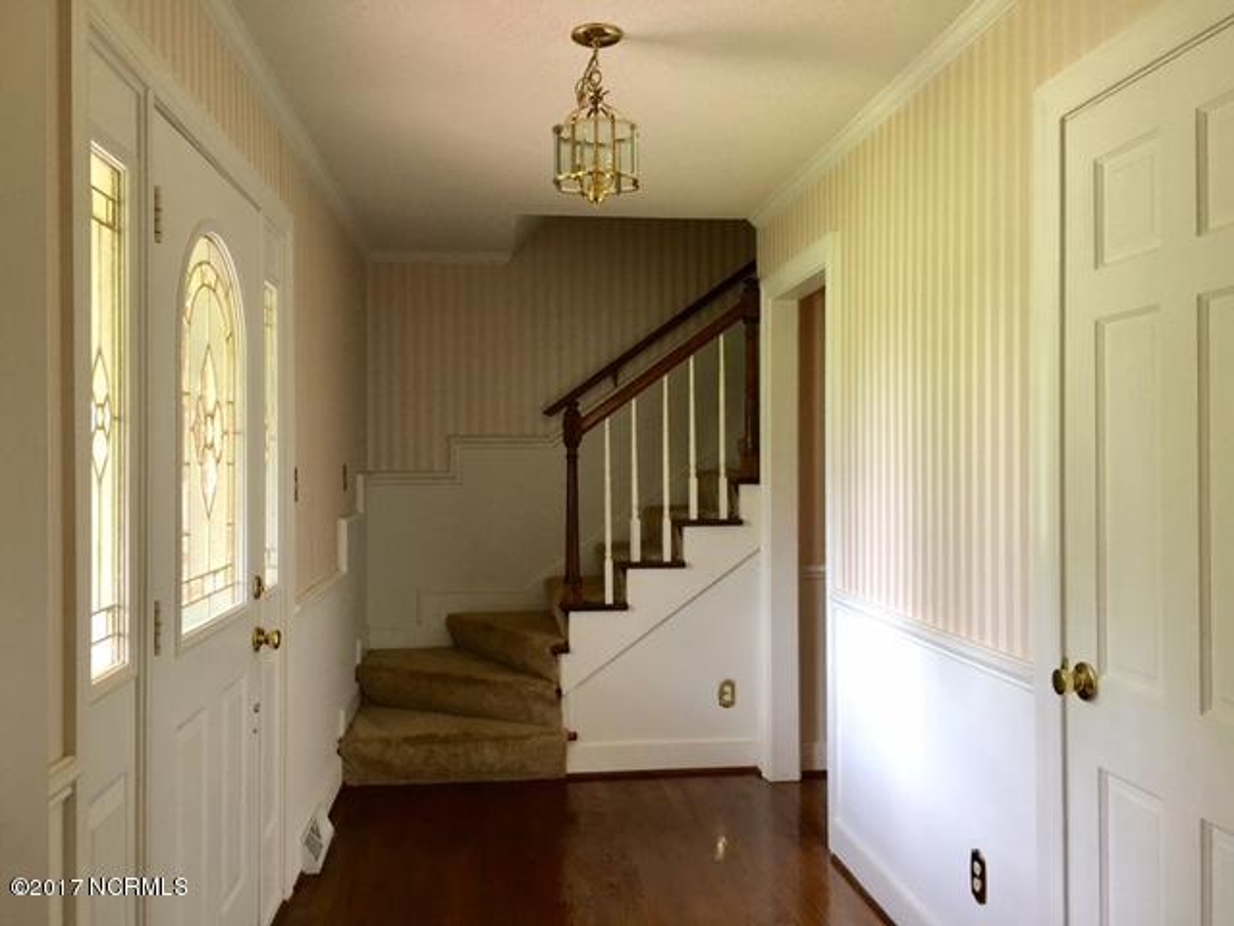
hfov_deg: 61.7
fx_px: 1034
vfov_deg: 48.2
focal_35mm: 29
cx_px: 617
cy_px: 463
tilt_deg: -0.1
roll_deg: +1.5
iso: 50
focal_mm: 4.15
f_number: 2.2
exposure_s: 1/15
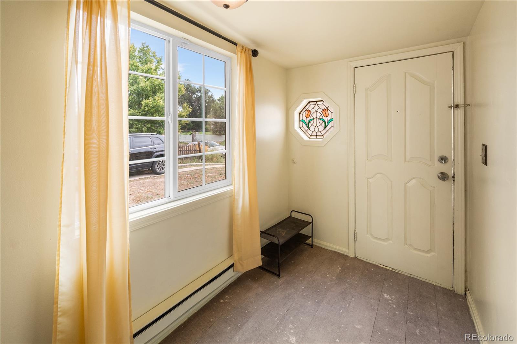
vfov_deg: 81.1
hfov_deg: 104.3
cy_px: 172
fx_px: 201
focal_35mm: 14
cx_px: 258
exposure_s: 1/15
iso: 800
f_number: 8
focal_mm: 14
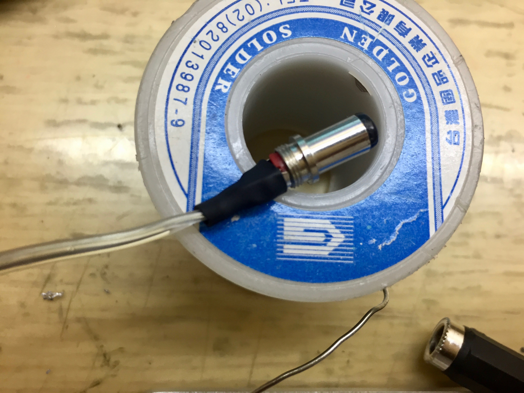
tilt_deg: -79.2
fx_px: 439
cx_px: 262
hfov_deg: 61.7
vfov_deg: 48.2
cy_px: 196
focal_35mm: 29
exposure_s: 1/40
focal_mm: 4.15
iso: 32
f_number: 2.2
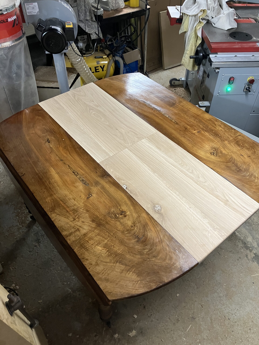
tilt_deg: -44.8
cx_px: 130
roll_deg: -0.5
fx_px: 279
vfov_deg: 63.4
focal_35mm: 28
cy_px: 172
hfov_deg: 49.7
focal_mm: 3.99
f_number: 1.8
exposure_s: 1/50
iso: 250
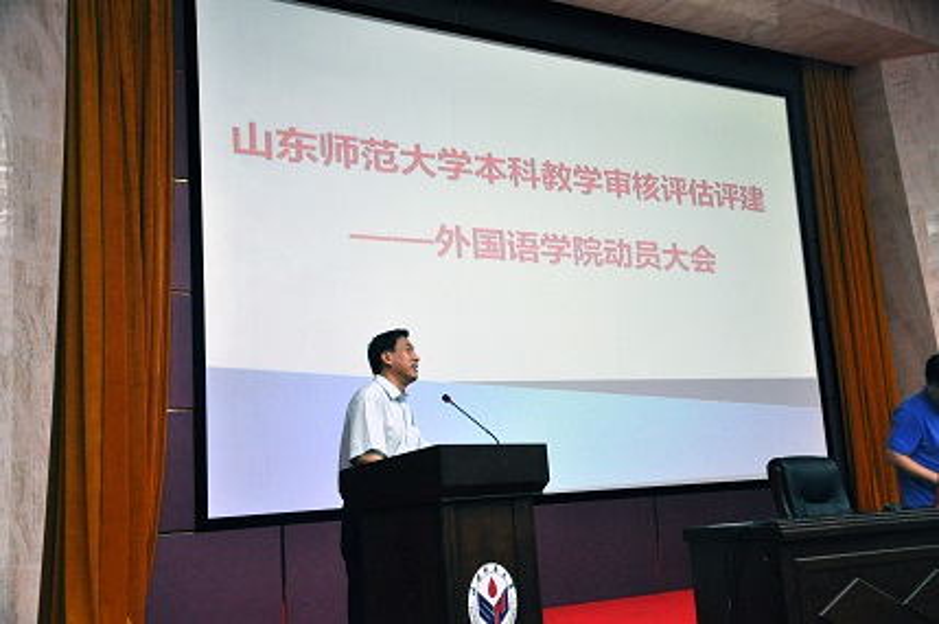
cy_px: 312
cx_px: 470
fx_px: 1094
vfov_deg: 31.8
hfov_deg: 46.4
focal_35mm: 42
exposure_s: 1/60
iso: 1000
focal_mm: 28
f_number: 4
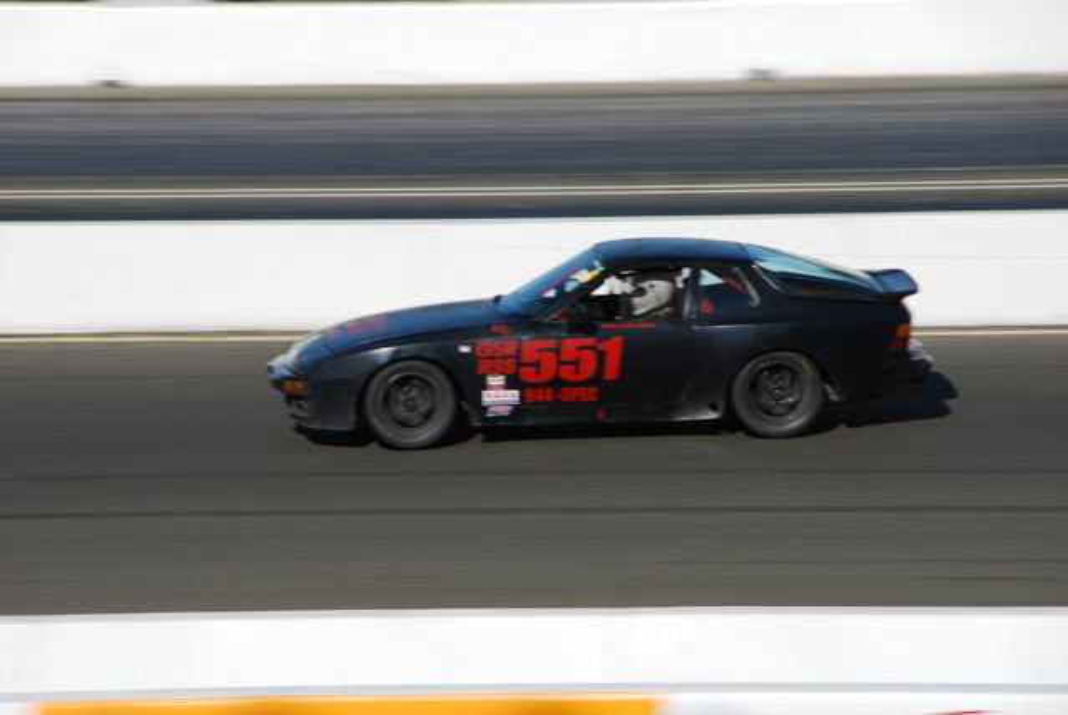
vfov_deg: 4.6
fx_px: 8912
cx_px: 534
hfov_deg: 6.9
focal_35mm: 300
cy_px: 358
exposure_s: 1/250
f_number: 10
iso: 100
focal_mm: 200
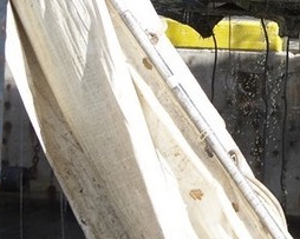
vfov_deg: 12.3
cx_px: 441
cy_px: -99
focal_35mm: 120
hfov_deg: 15.0
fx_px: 1065
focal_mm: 24
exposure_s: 1/500
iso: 320
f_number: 5
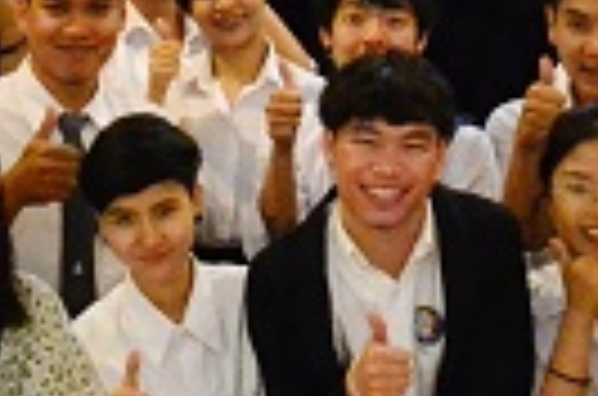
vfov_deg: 8.2
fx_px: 2701
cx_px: 454
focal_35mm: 163
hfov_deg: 12.6
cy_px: -169
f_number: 5
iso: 6400
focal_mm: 18
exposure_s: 1/100
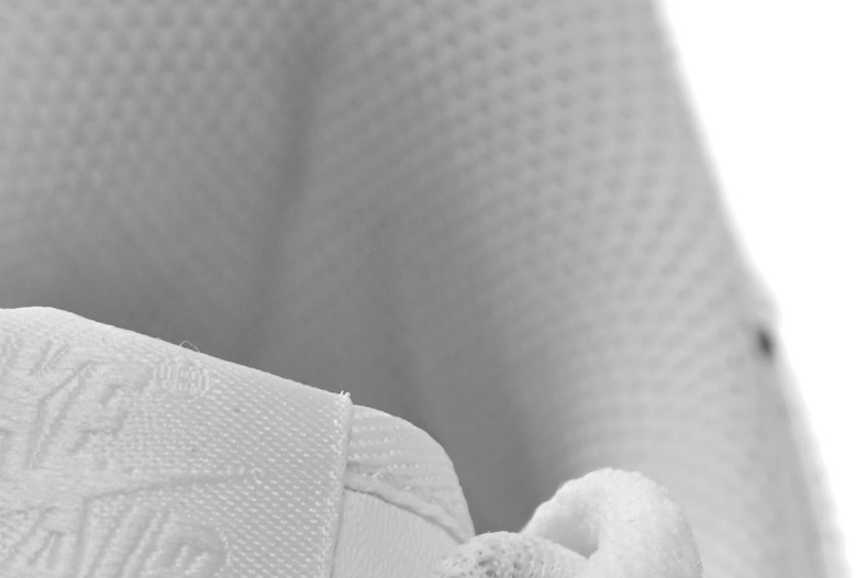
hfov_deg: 4.6
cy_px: 510
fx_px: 10716
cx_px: -24
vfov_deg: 3.1
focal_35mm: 445
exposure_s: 1/125
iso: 1600
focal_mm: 140
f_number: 14
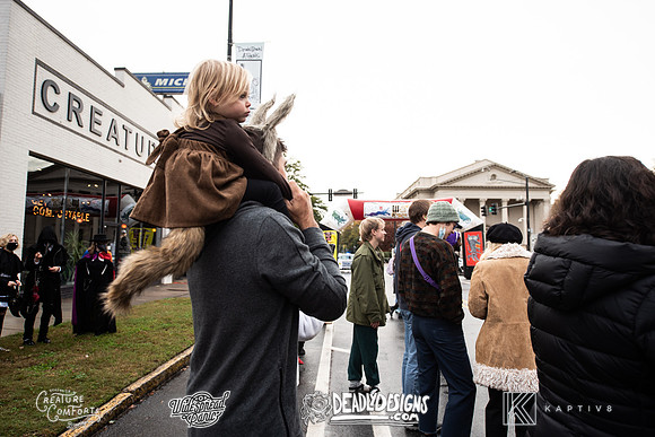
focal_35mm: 24
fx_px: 437
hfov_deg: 73.7
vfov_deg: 53.2
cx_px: 328
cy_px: 218
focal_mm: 24
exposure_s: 1/200
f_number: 3.5
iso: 400
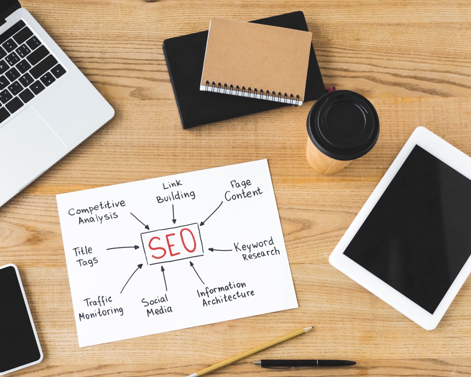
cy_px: 188
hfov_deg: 29.5
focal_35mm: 64
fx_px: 892
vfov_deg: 23.8
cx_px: 191
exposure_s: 1/200
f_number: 4
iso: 500
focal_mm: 50
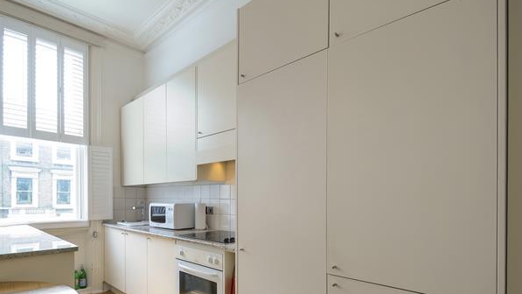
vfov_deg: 57.6
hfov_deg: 88.8
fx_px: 263
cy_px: 185
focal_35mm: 19
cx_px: 219
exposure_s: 1/40
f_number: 7.1
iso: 400
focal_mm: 10
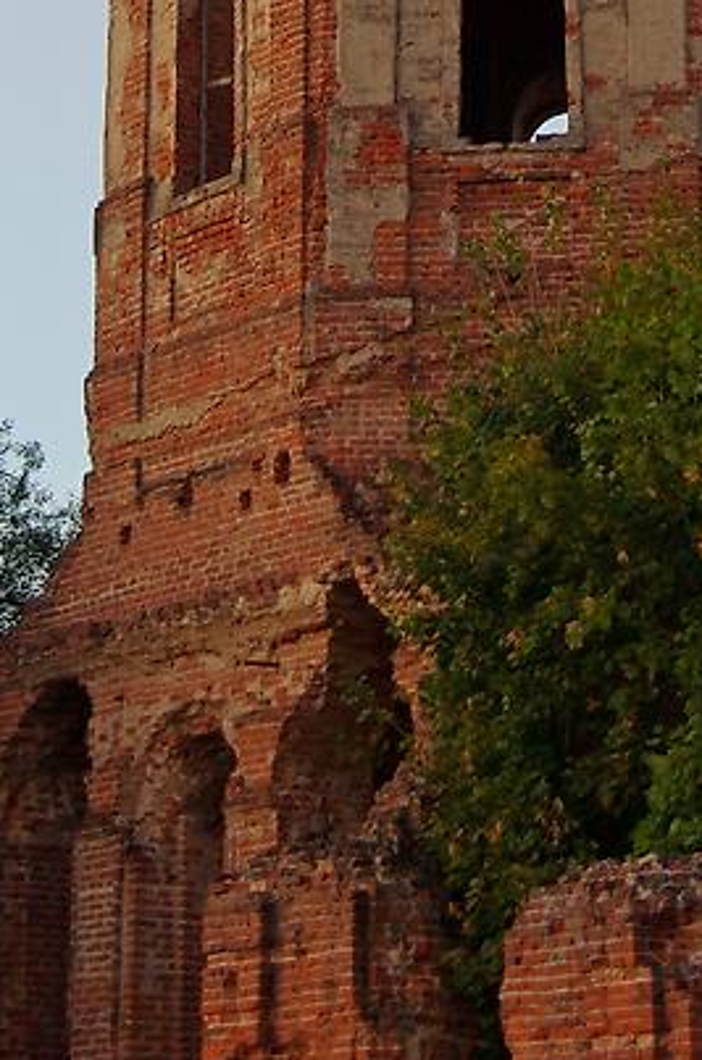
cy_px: -66
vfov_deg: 16.0
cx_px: 496
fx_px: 3672
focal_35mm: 125
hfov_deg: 10.9
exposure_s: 1/20
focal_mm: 28
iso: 400
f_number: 4
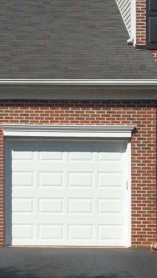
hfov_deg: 11.2
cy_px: 163
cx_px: -17
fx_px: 792
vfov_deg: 20.0
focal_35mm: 107
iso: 64
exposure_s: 1/200
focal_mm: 8.3
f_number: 8.8
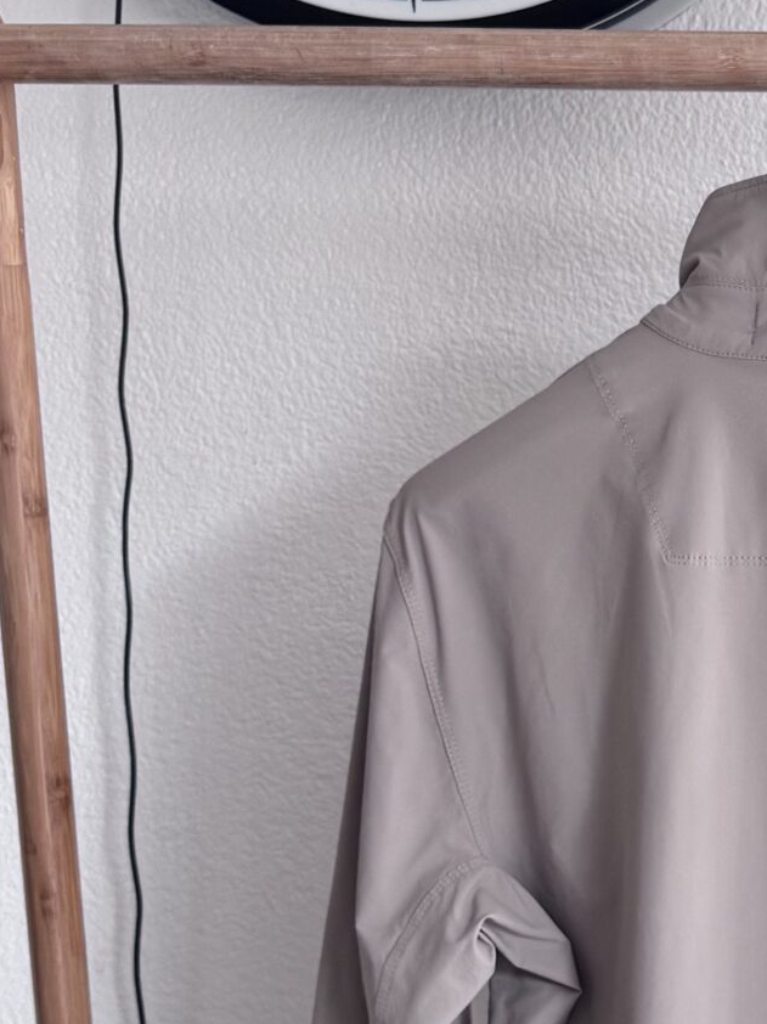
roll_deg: +0.7
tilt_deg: -1.0
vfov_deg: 26.6
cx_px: 941
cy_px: 658
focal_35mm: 73
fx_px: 2158
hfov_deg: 19.0
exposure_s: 1/121
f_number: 1.78
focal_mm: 6.76
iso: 200
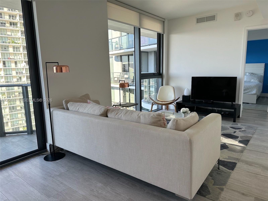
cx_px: 134
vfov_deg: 56.8
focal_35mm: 24
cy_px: 100
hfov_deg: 71.6
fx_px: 186
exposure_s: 1/169
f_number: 1.78
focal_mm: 6.86
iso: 80
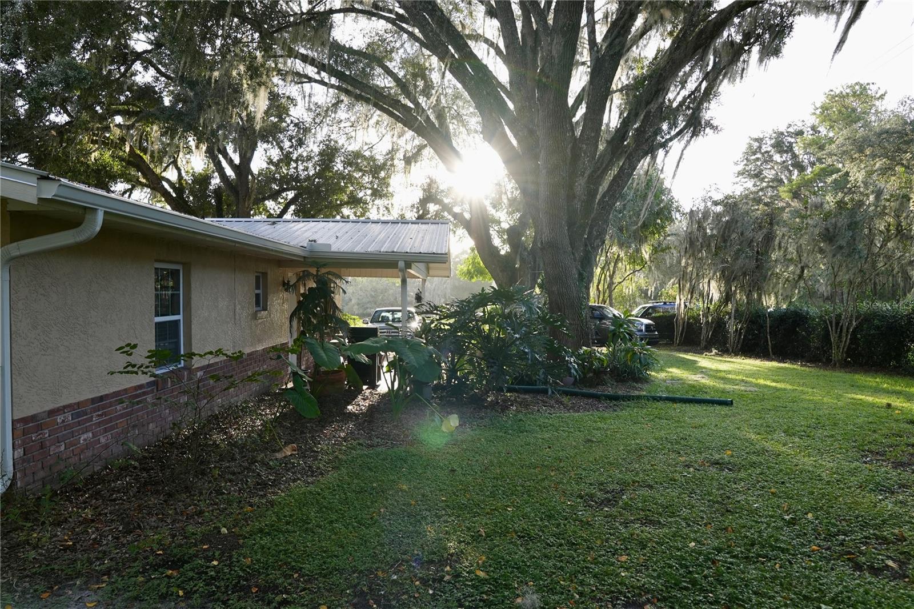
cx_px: 457
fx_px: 609
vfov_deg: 53.1
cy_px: 304
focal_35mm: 24
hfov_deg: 73.8
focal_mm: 16
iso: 200
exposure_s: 1/160
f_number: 4
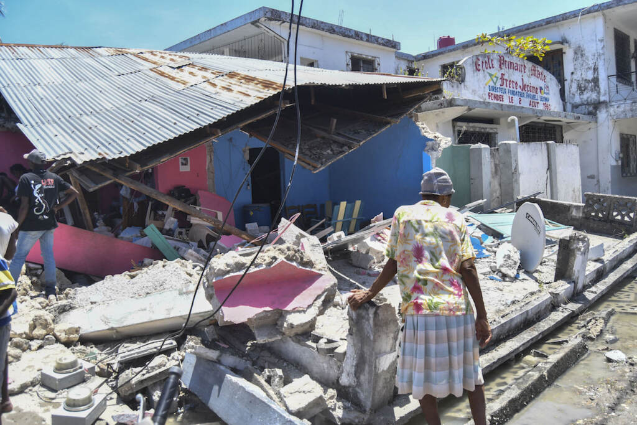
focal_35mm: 27
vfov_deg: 47.9
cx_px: 318
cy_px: 212
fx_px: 478
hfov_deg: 67.4
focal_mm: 18
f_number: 5.6
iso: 160
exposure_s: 1/400
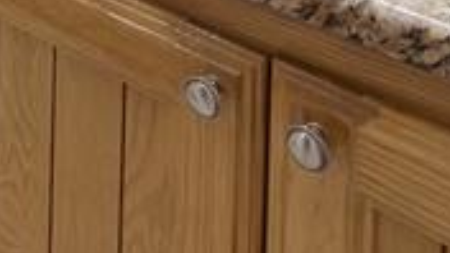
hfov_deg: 23.2
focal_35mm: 73
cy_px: -578
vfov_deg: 10.1
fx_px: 871
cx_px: -230
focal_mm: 12
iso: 640
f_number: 9
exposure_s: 1/4
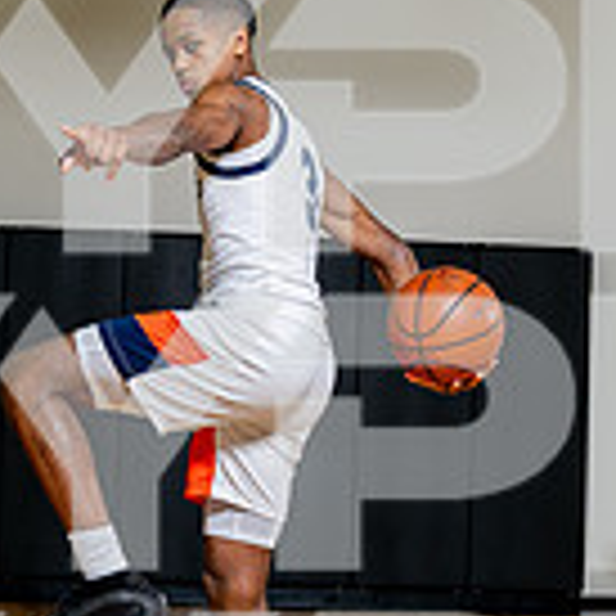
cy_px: 436
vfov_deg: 22.1
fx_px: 1570
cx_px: 225
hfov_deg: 22.1
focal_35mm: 78
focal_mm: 28
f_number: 5.6
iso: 250
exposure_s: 1/250
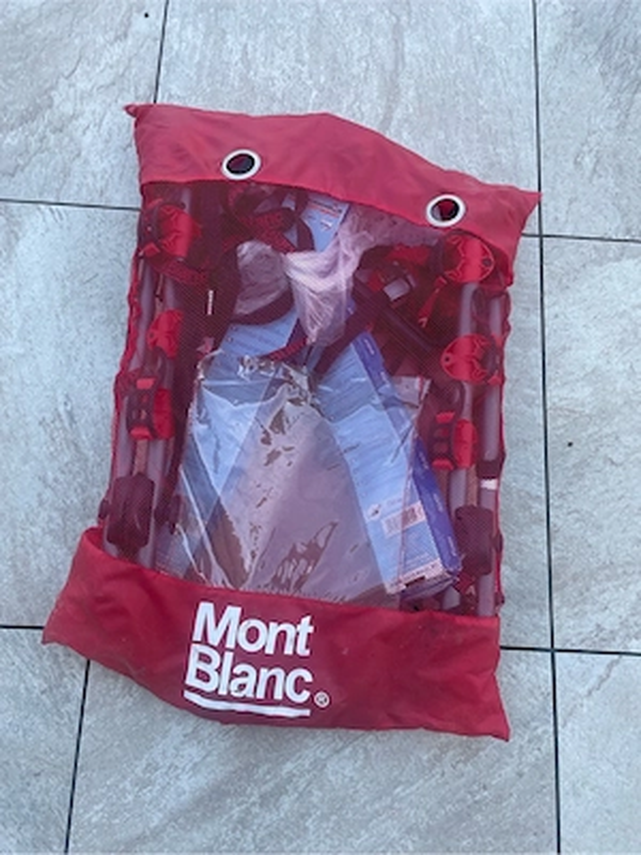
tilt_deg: -76.3
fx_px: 642
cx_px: 320
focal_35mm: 26
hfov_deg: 53.1
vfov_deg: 67.3
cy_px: 428
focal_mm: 4.2
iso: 32
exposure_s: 1/390
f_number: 1.6
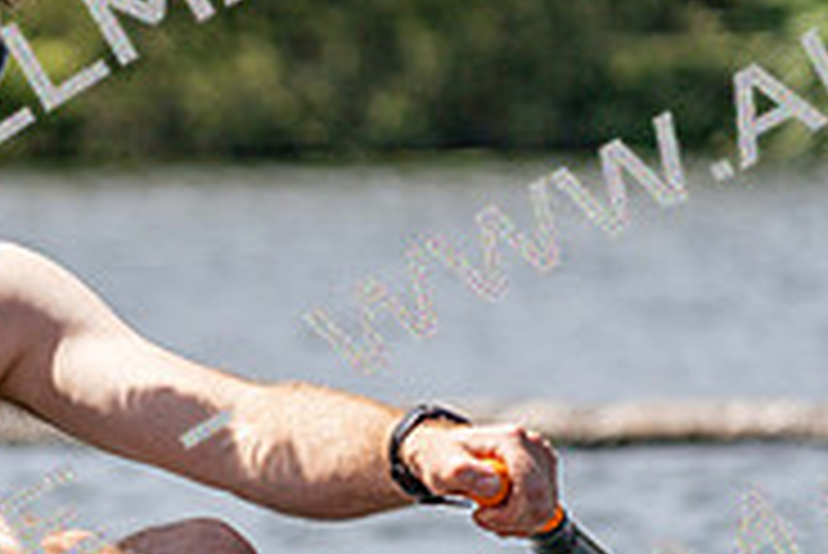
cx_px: -22
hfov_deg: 3.3
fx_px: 14501
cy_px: 453
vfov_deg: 2.2
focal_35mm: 630
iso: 320
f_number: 5.6
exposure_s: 1/2000
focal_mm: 200
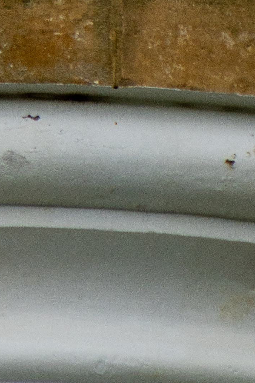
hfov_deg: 0.5
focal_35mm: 2524
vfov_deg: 0.8
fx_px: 26824
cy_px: -468
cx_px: -182
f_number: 6.3
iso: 125
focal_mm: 300
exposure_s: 1/500
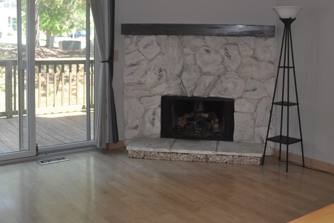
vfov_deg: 30.6
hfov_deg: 45.4
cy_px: 53
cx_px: 175
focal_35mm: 43
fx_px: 399
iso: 450
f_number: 3.5
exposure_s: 1/125
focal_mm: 18
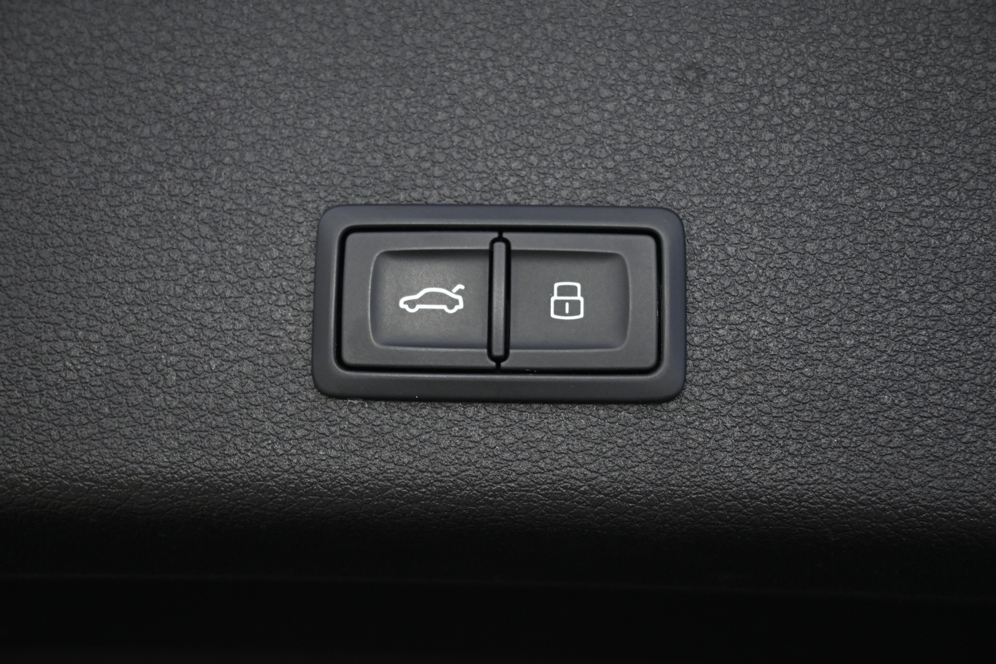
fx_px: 1307
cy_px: 332
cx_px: 498
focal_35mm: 47
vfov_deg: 28.5
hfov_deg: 41.7
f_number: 5
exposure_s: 1/50
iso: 900
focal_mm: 31.5
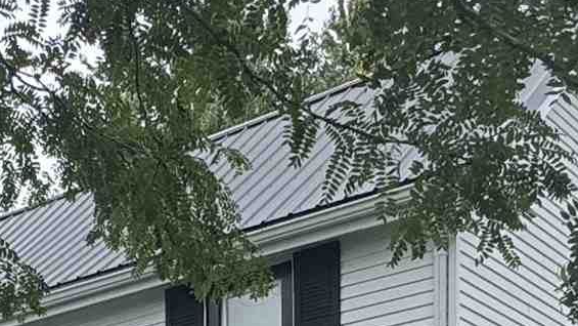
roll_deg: -0.1
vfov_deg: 12.2
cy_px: 733
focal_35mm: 83
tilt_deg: -1.0
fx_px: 1272
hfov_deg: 23.9
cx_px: -68
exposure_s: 1/821
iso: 50
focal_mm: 2.22
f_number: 2.2
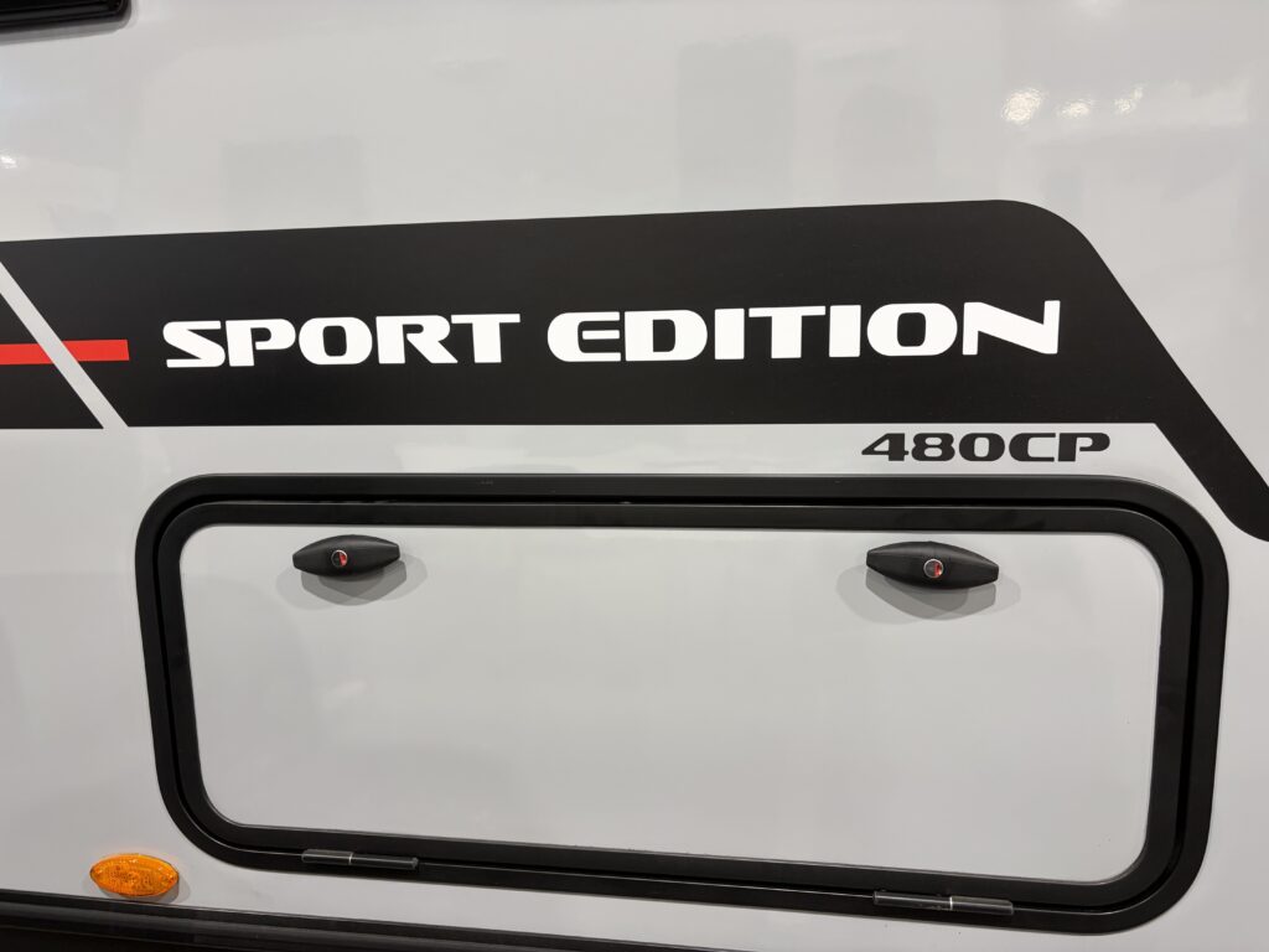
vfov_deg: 53.1
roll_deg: +2.2
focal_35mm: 26
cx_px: 634
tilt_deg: -8.7
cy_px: 476
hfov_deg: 67.3
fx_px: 953
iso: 100
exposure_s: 1/50
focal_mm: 5.96
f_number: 1.6
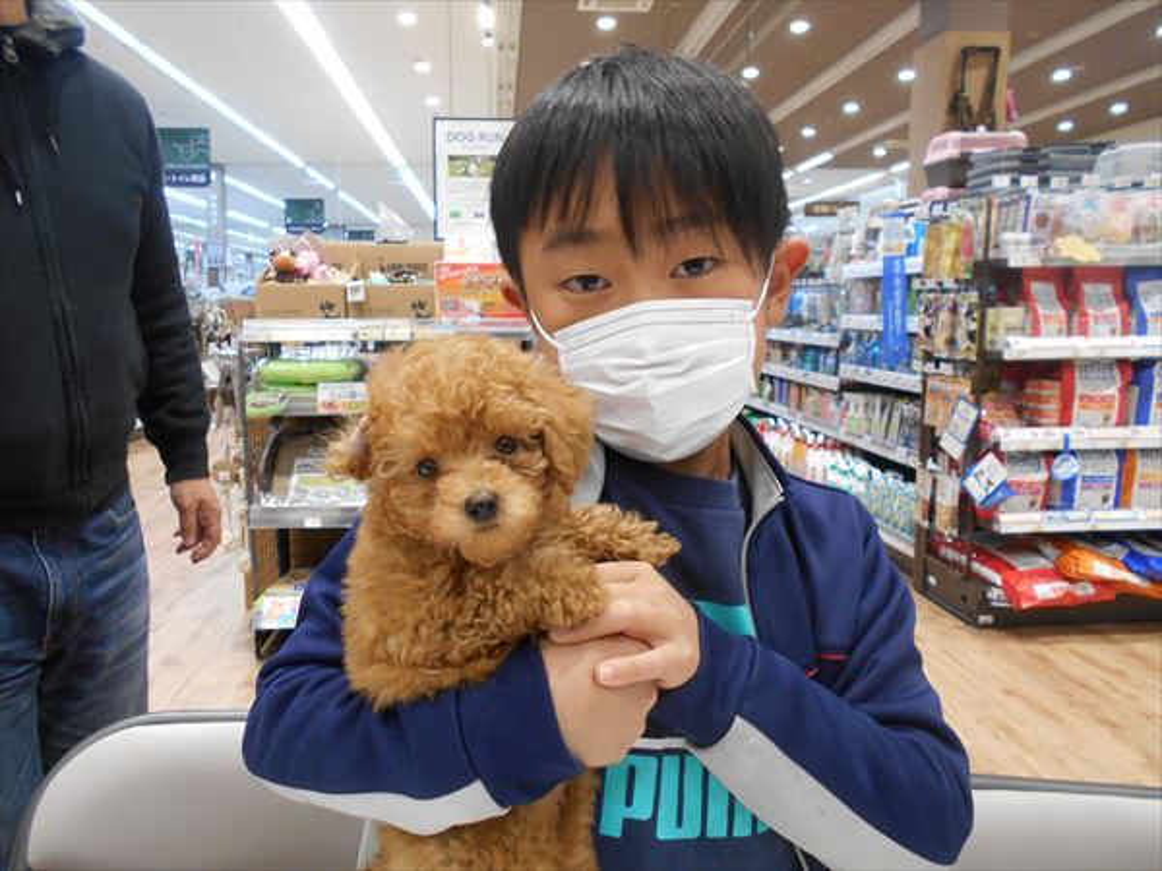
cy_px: 436
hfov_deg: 67.3
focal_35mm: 26
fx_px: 873
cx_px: 581
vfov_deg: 53.1
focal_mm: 4.6
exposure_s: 1/30
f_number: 3.2
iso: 220
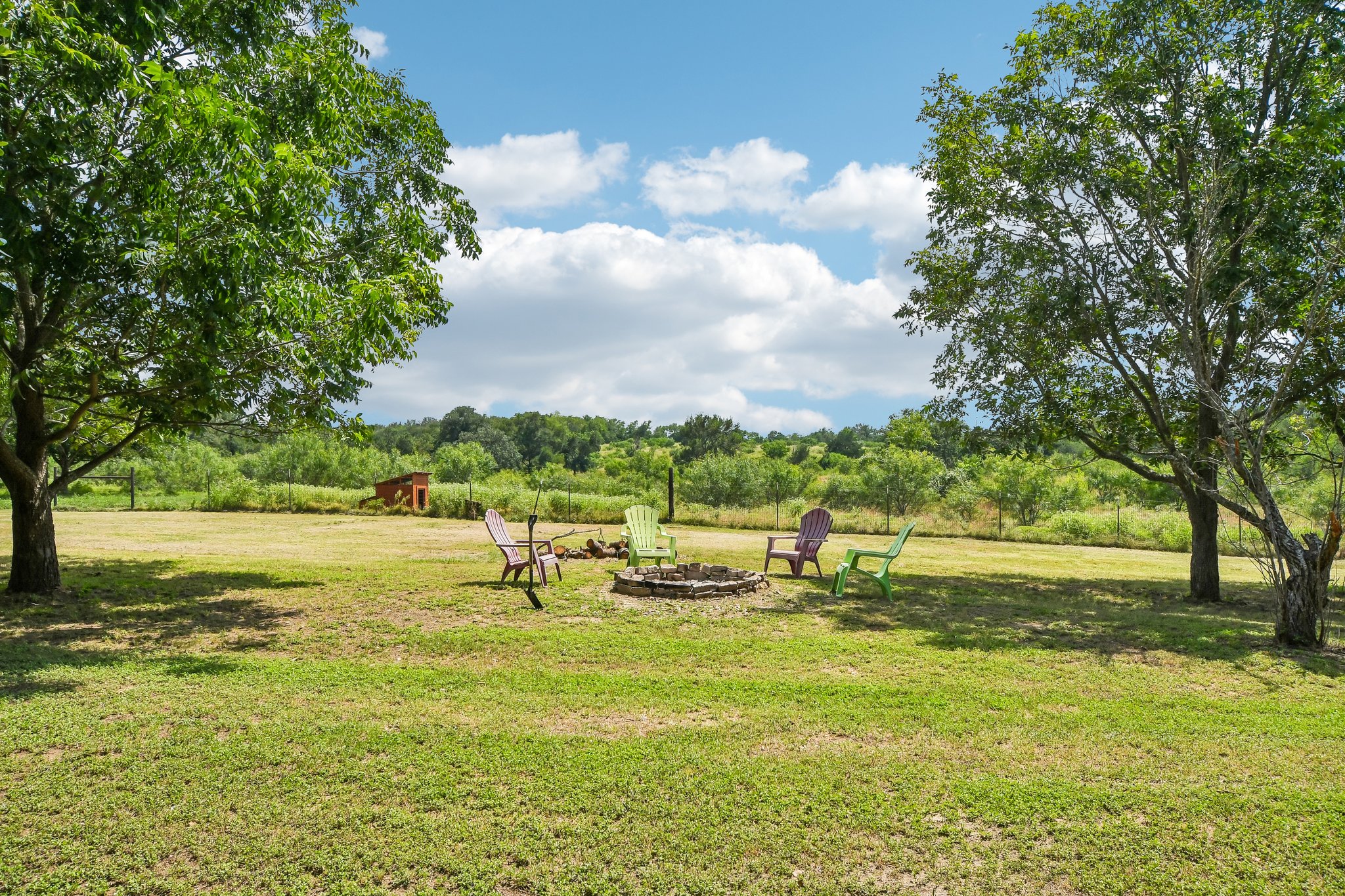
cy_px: 448
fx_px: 953
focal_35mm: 26
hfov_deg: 70.4
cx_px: 672
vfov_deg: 50.4
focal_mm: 17
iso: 400
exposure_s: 1/2500
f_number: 8
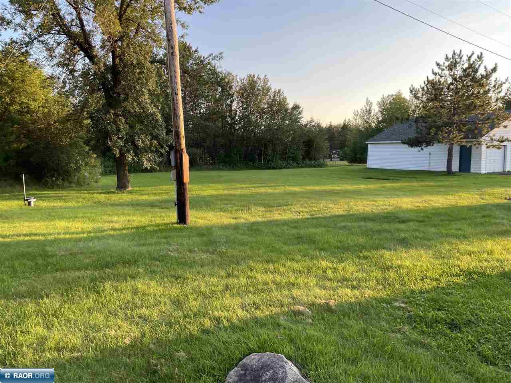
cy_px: 192
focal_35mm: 26
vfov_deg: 53.1
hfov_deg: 67.3
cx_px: 256
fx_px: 384
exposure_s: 1/226
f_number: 1.6
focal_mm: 4.2
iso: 32
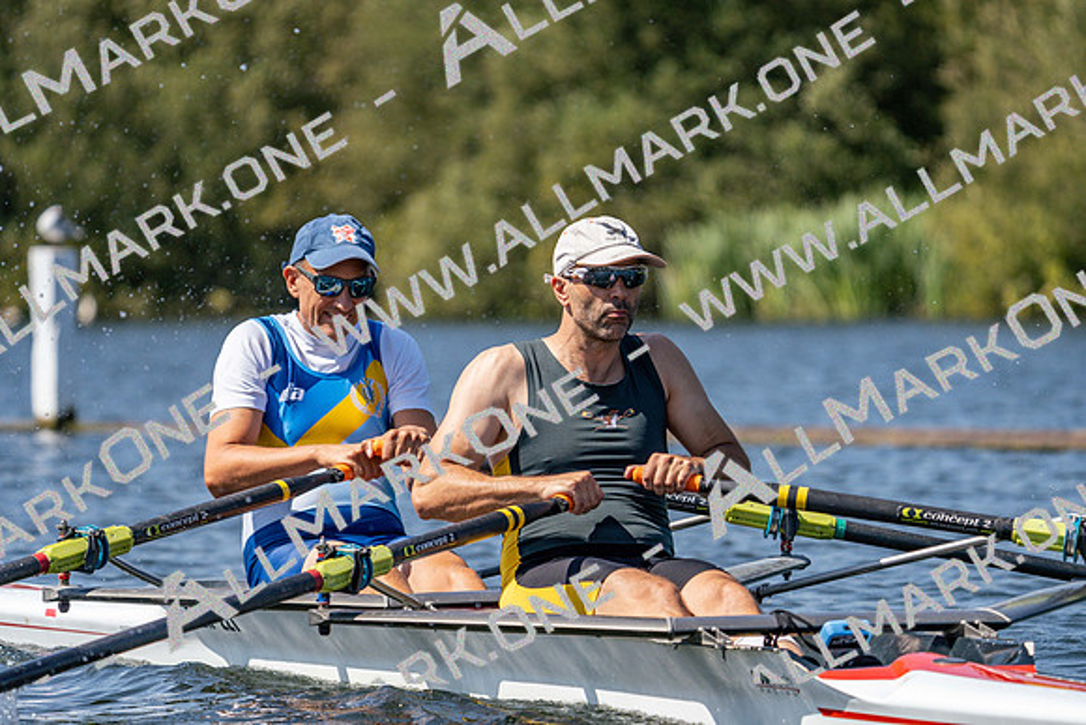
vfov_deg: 4.5
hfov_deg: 6.8
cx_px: 543
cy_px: 362
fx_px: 9142
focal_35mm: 303
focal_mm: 303
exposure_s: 1/2000
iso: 320
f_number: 6.3
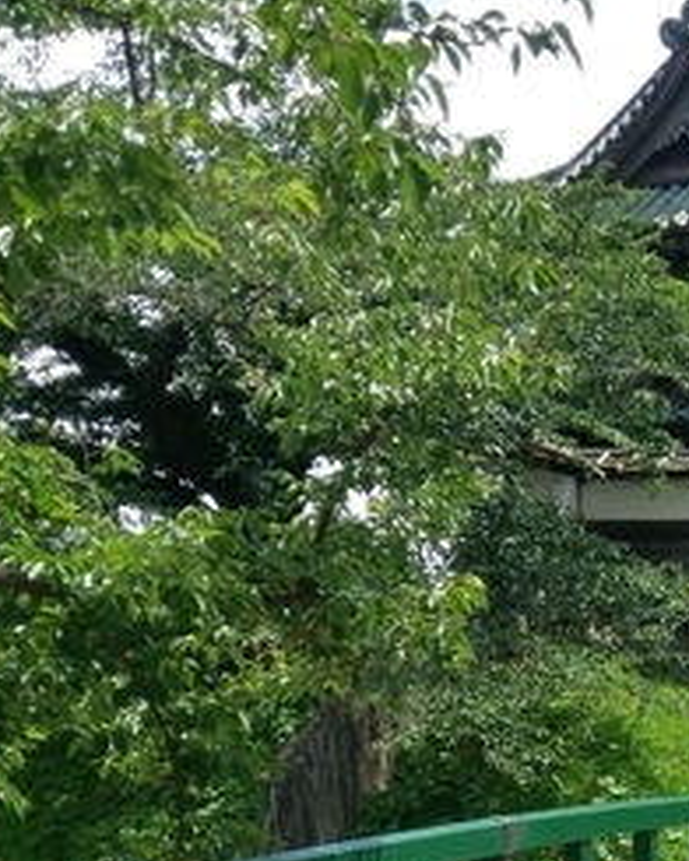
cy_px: 1012
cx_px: 851
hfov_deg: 17.5
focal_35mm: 83
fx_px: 2116
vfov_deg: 21.5
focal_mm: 4.58
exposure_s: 1/1524
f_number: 1.8
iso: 100
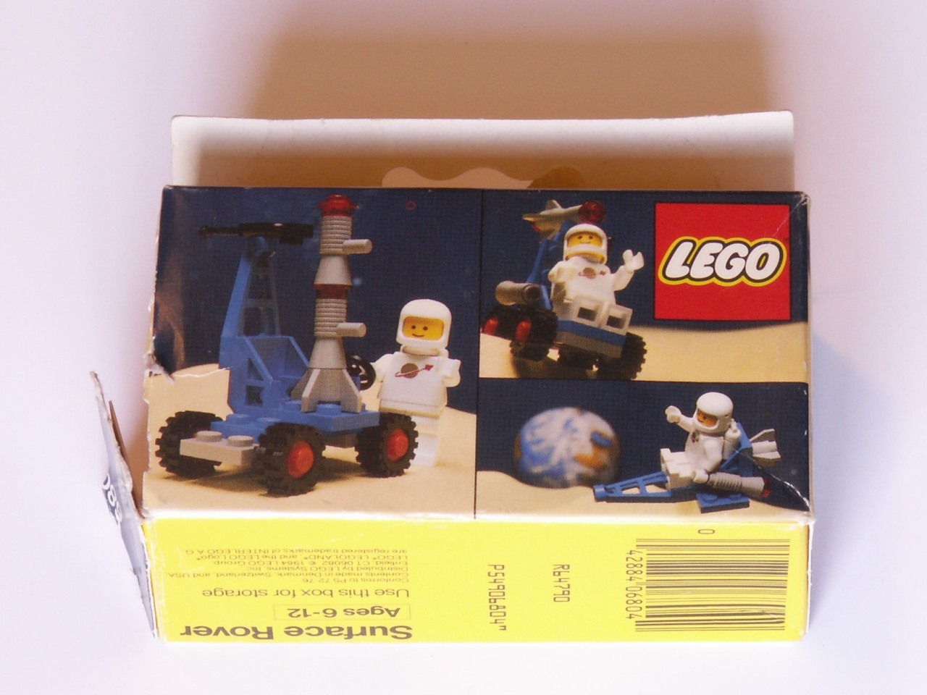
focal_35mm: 131
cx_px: 464
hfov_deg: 15.1
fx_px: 3508
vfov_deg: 11.3
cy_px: 348
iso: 50
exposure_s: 1
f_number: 8
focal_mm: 21.39
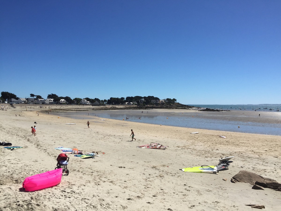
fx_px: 235
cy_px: 106
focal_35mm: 29
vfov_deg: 48.2
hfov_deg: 61.7
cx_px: 140
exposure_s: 1/3597
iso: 32
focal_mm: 4.15
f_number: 2.2
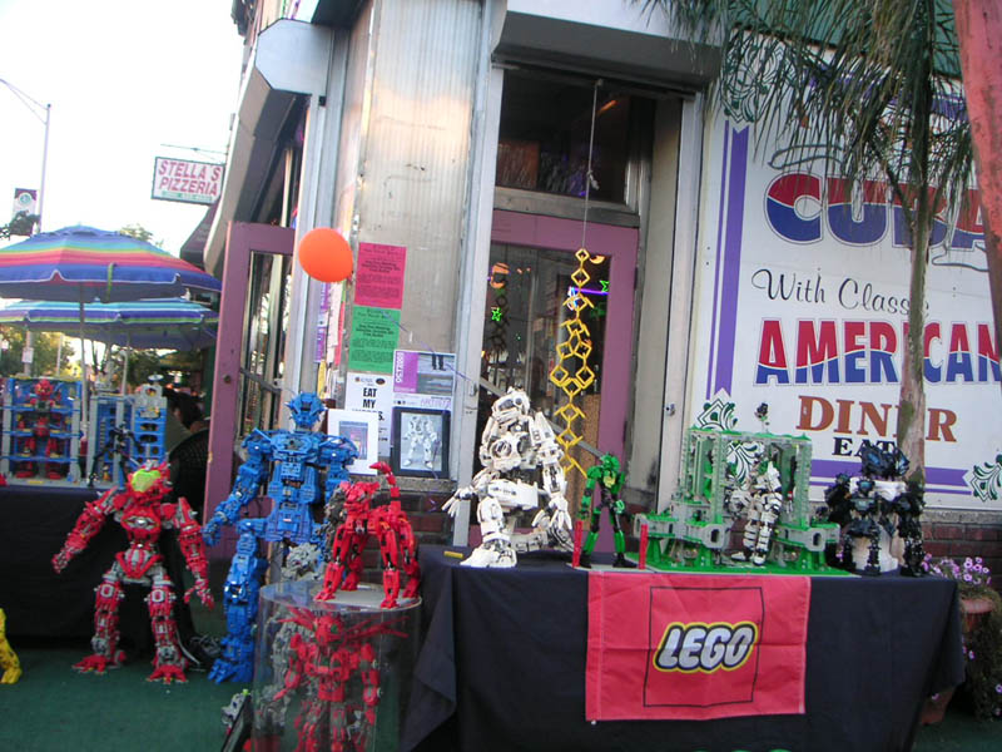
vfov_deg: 38.7
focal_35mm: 37
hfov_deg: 50.1
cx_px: 501
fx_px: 1071
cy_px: 376
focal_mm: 5.7
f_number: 2.8
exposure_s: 1/45
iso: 50
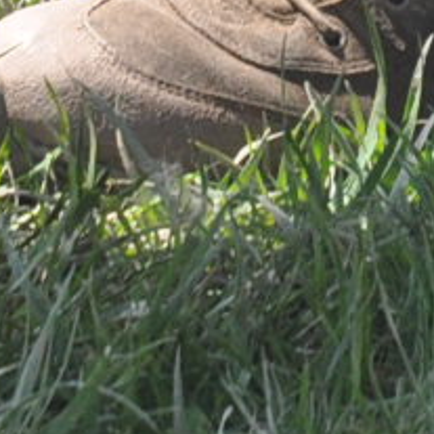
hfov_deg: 1.9
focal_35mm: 925
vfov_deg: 1.9
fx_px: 13121
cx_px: 308
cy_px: -962
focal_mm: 70
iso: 500
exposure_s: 1/1000
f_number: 4.5
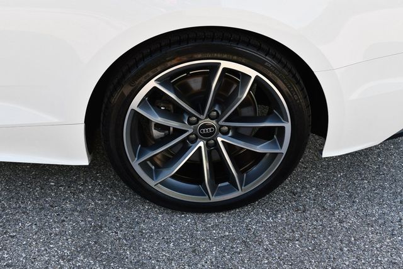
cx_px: 202
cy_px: 134
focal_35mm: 44
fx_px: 493
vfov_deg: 30.6
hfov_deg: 44.5
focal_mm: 22
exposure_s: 1/250
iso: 220
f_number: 5.6
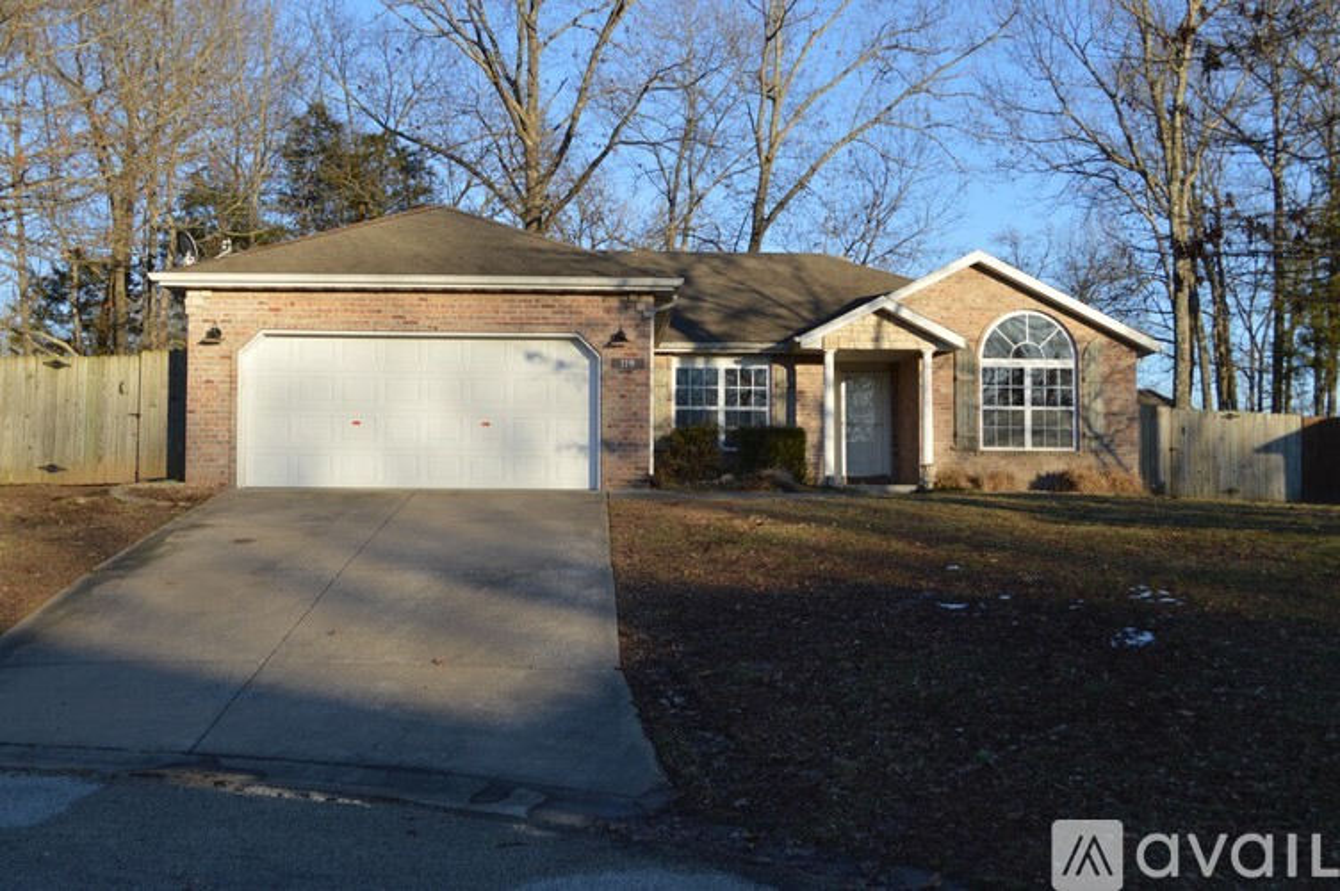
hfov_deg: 49.6
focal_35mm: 39
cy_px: 446
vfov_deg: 34.1
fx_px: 1450
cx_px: 670
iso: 100
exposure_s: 1/160
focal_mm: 26
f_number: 6.3
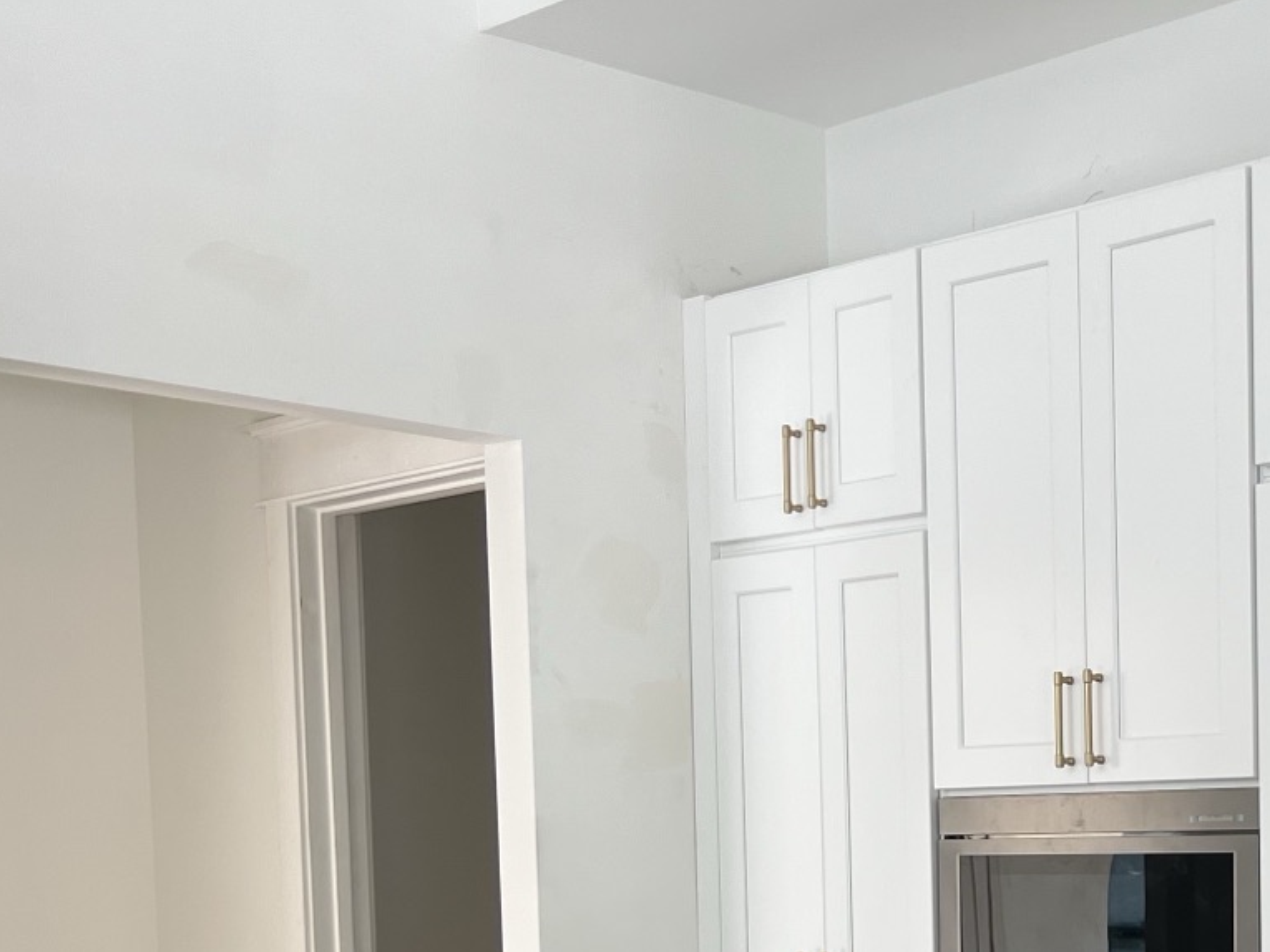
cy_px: 1078
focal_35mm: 68
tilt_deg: -4.4
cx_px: 1506
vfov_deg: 20.5
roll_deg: +0.0
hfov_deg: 25.7
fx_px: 2495
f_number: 1.5
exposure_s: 1/121
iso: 40
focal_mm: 5.7
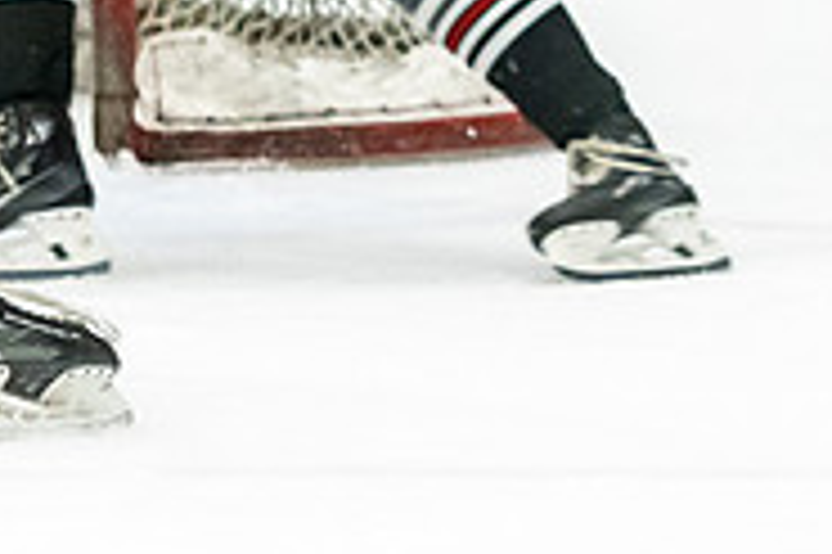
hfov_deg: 3.2
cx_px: -431
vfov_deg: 2.1
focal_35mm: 643
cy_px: -358
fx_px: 14847
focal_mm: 116
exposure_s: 1/640
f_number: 2.8
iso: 3200
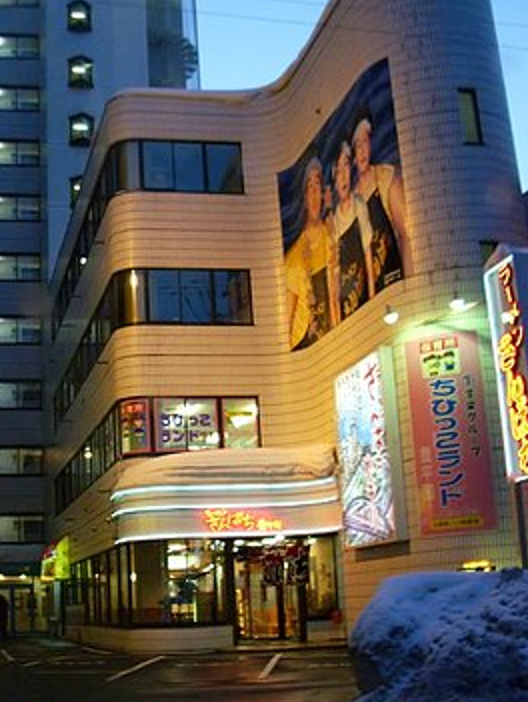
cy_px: 284
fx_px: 1035
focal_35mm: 51
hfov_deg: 28.3
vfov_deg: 37.3
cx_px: 146
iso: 320
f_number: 2.6
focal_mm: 5.8
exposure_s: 1/25
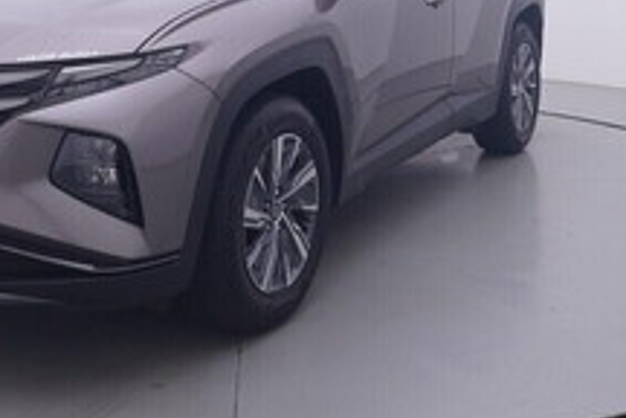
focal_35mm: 57
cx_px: 256
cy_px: -16
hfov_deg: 34.8
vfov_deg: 22.6
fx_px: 996
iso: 200
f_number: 5
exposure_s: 1/80
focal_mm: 15
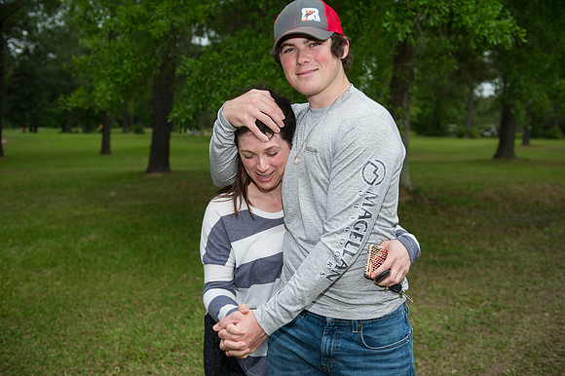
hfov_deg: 44.5
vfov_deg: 30.5
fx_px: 690
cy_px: 188
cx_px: 282
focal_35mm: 44
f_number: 3.5
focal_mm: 44
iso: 640
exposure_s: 1/100
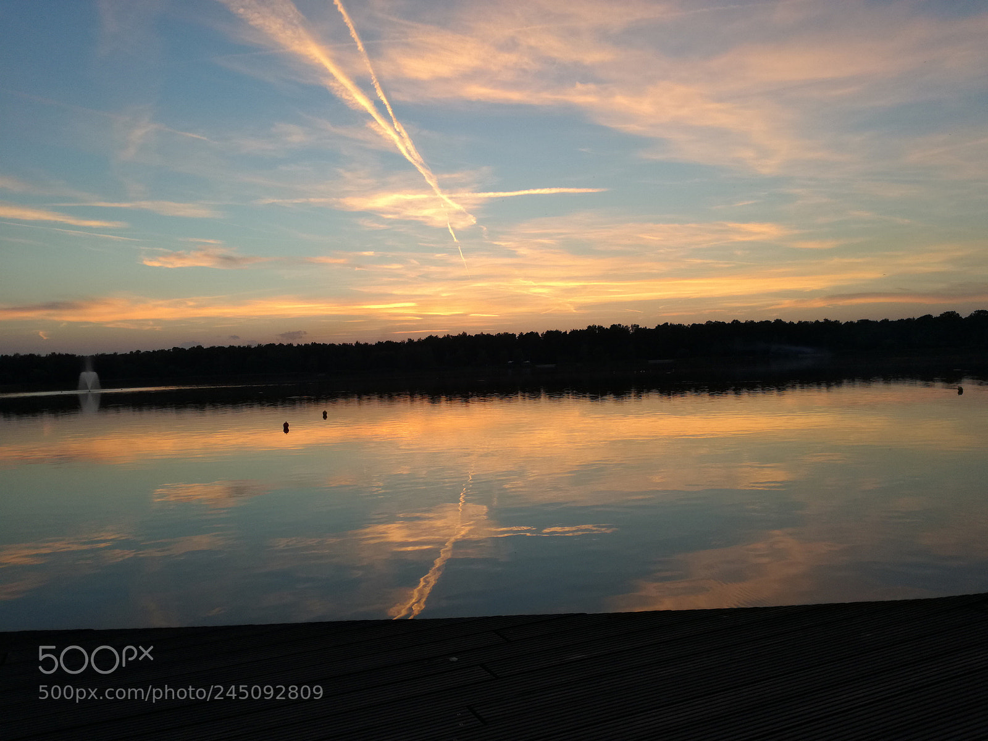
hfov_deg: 65.3
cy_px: 370
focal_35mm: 27
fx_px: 771
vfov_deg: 51.4
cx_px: 494
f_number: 2
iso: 50
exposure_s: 1/100
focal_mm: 3.79
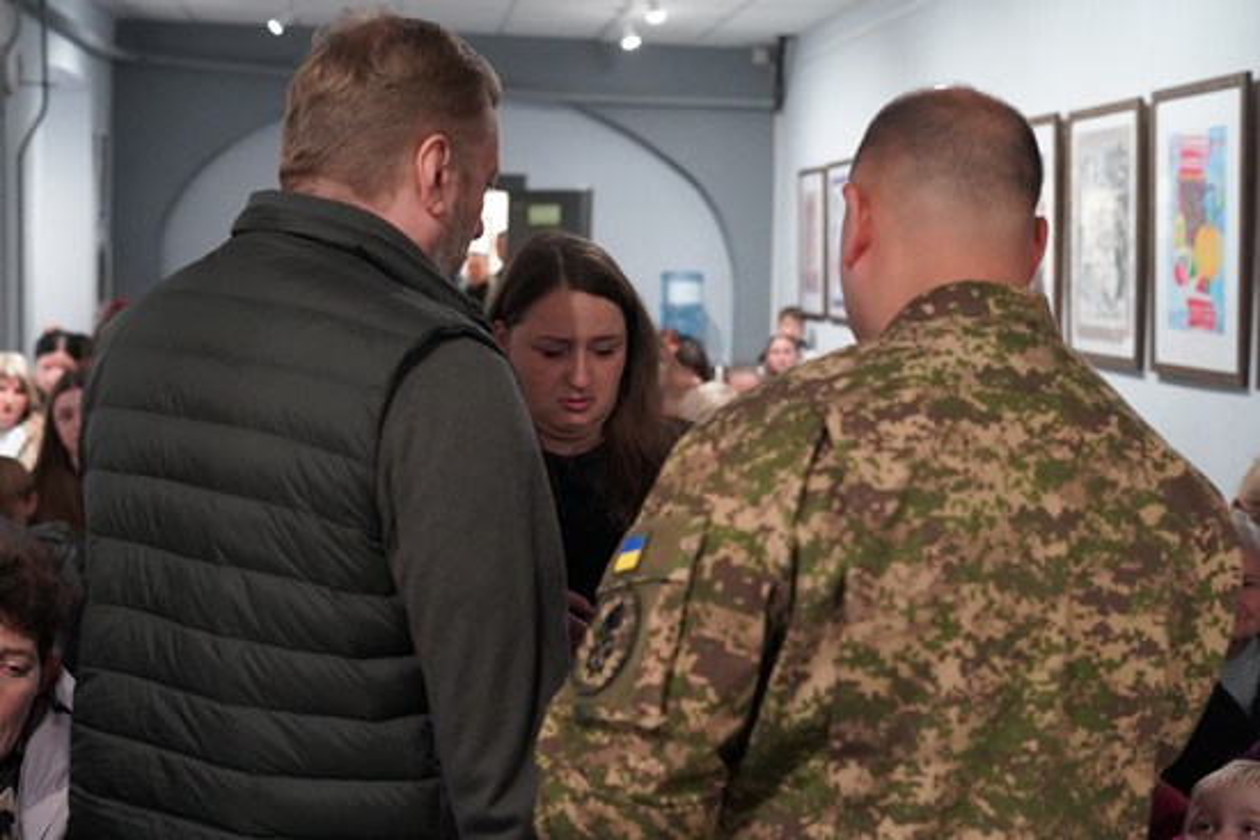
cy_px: 420
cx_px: 630
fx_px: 1750
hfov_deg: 39.6
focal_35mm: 50
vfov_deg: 27.0
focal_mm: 50
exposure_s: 1/160
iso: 10000
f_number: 4
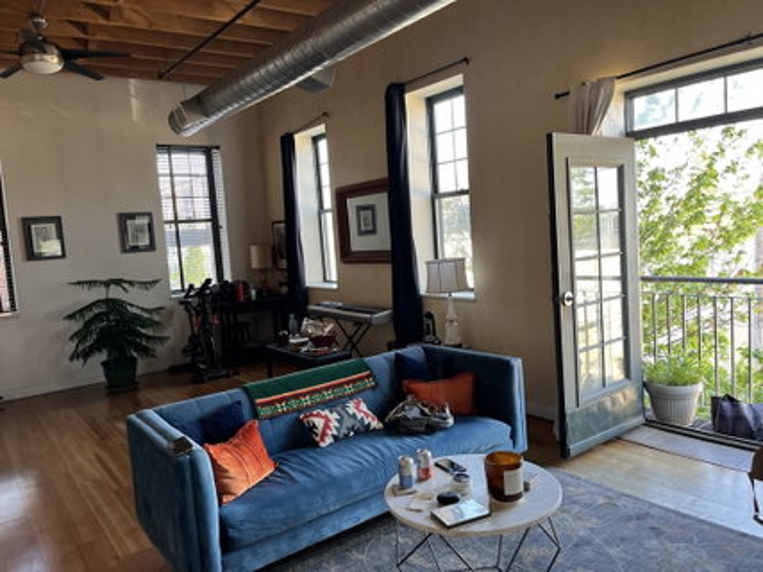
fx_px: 573
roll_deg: +4.3
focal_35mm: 26
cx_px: 382
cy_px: 286
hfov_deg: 67.3
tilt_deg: -5.4
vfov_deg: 53.0
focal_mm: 5.1
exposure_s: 1/121
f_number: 1.6
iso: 125
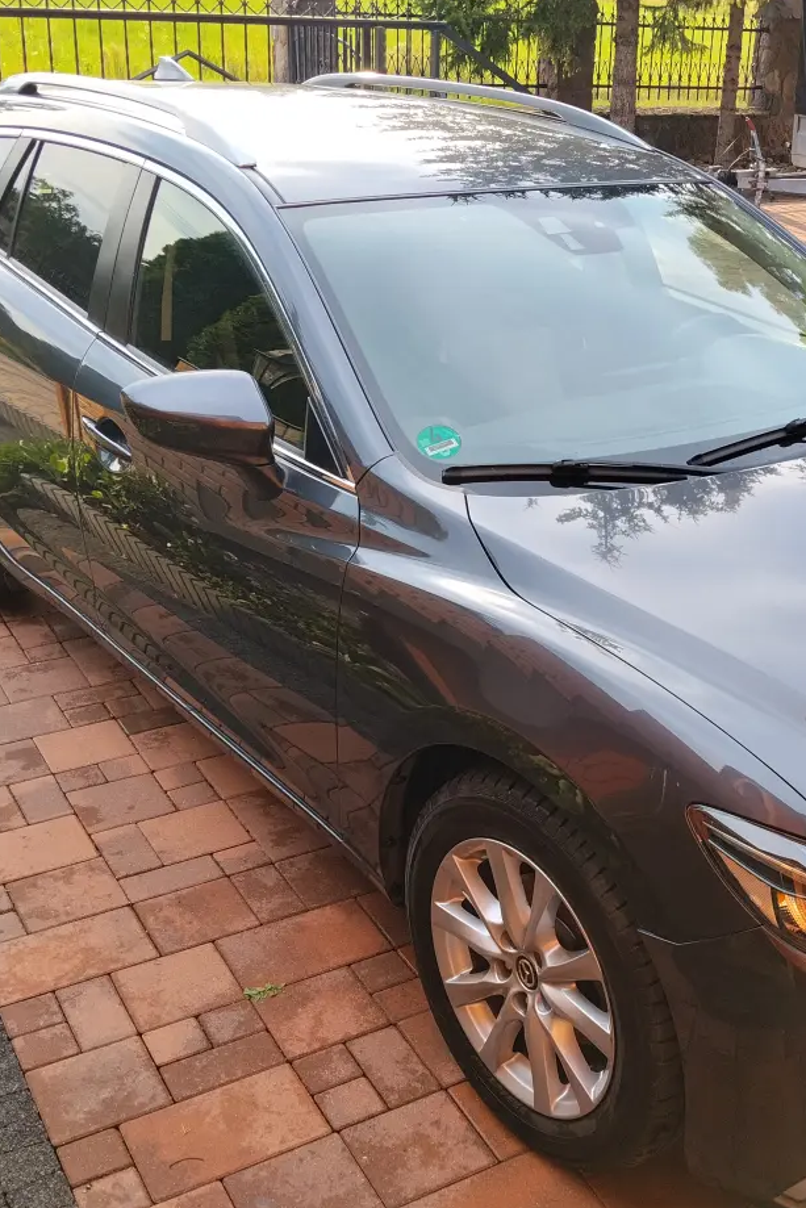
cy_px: 624
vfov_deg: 46.4
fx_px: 1410
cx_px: 628
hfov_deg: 31.2
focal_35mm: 42
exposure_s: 1/188
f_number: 1.8
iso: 50
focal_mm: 4.22
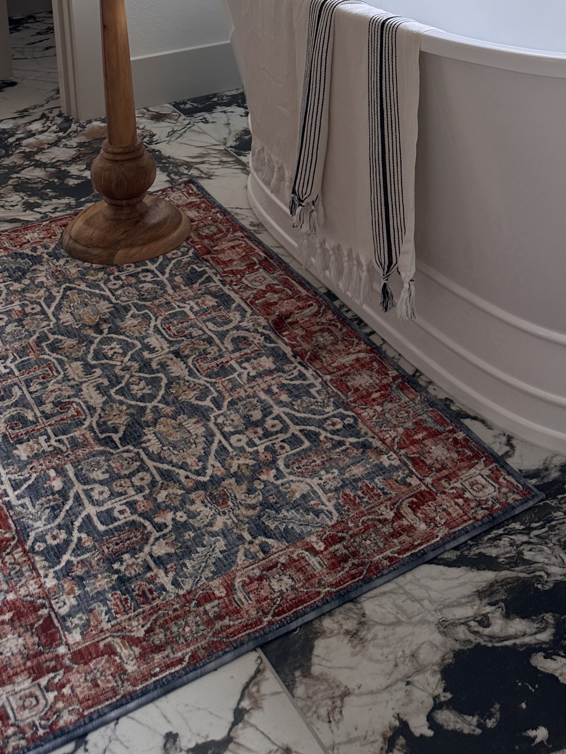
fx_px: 1090
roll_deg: -0.2
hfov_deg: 28.8
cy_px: 10
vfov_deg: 34.9
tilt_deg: -16.1
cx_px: 407
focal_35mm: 50
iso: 80
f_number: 1.78
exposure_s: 1/269
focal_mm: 6.86
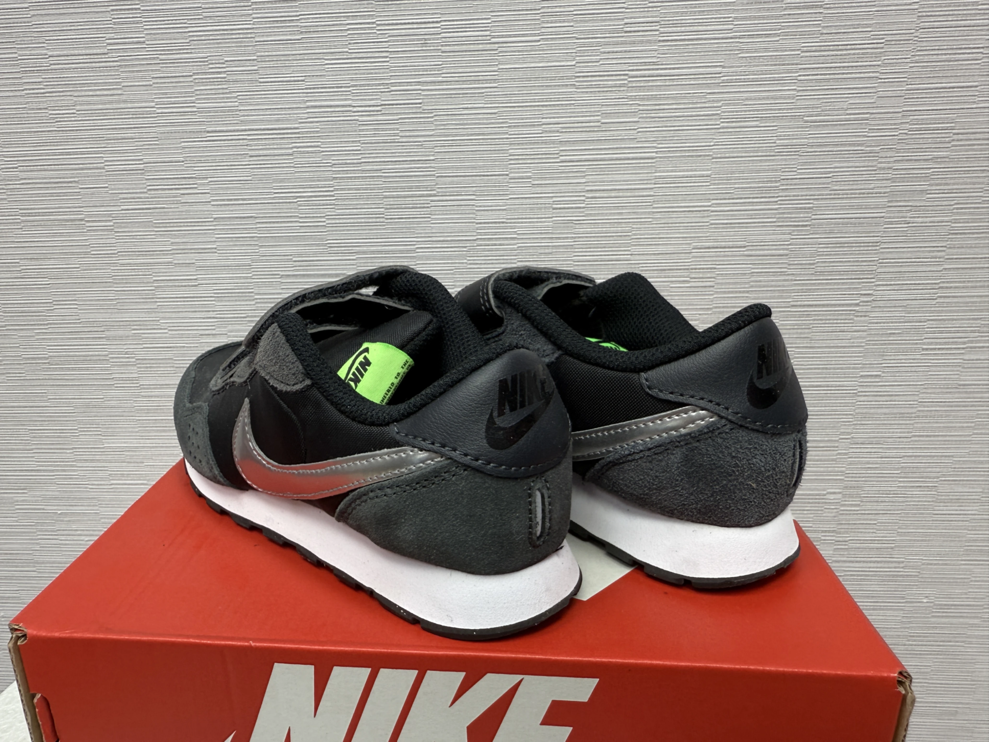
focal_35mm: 24
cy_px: 371
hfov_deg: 71.6
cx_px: 494
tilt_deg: -17.3
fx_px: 686
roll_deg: +2.2
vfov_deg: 56.8
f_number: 2.2
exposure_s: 1/99
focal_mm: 2.22
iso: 125
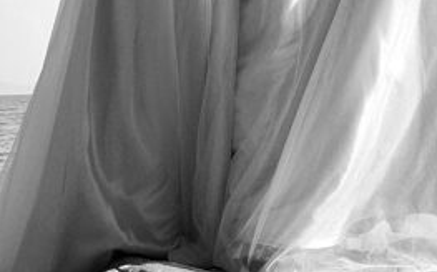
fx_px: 2475
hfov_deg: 10.1
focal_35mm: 208
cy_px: -212
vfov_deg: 6.2
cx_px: 146
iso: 320
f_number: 14
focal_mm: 35
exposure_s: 1/125
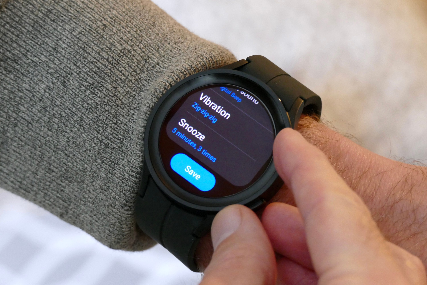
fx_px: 2135
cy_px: 142
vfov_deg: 7.6
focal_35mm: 180
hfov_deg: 11.4
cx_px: 214
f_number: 5
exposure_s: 1/25
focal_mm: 65.81
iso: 1600
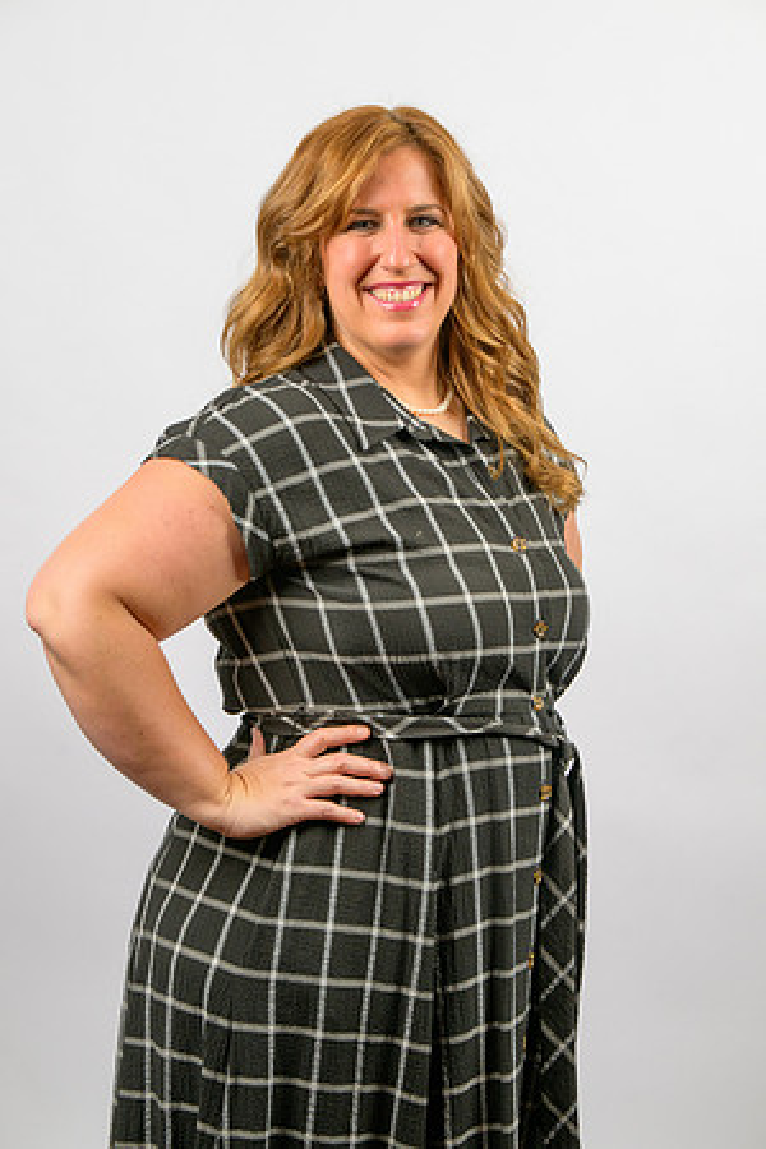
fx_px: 2553
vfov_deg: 25.4
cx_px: 383
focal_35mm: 80
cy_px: 574
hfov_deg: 17.1
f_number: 6.3
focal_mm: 80
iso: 1000
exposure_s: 1/160
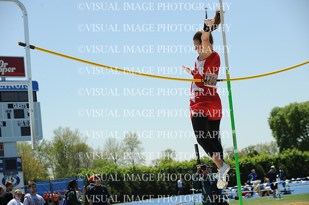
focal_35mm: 95
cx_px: 154
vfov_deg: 14.4
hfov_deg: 21.5
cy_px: 102
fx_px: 815
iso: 250
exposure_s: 1/1250
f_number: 6.3
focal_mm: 95
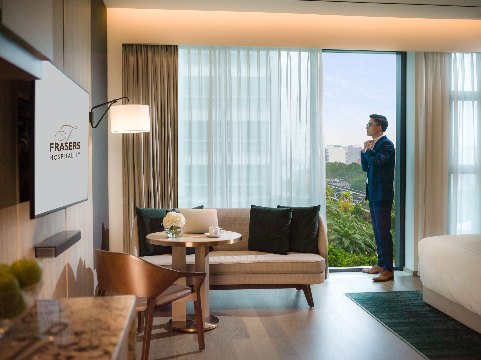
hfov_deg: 52.6
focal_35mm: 35
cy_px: 180
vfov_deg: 40.7
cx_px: 240
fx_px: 486
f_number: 3.5
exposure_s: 1/1600
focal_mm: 45
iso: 800
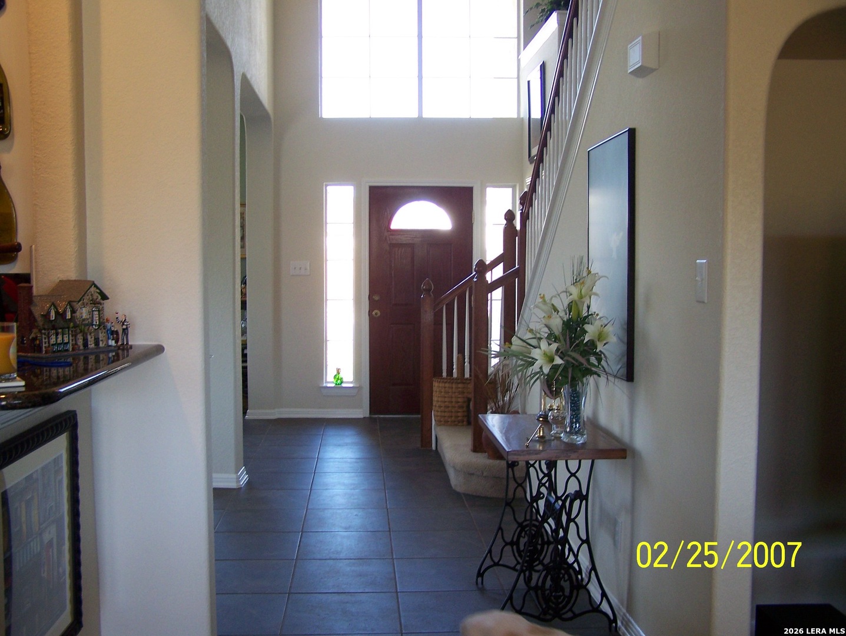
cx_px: 423
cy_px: 318
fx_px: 929
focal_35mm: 38
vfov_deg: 37.8
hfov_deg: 48.9
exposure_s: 1/30
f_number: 2.8
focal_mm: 6.3
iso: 80
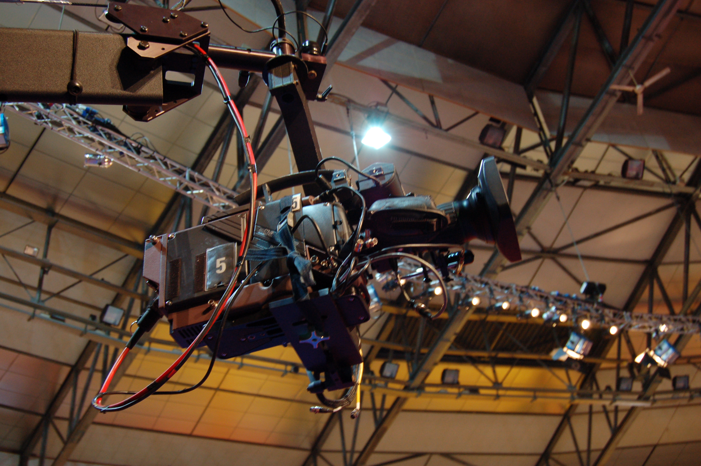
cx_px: 350
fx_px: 817
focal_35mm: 42
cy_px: 233
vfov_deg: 31.8
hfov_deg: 46.4
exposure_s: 1/10
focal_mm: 28
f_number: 5.6
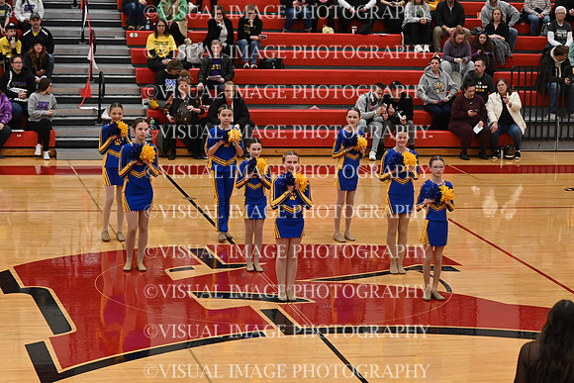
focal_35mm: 105
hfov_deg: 19.5
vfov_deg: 13.0
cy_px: 192
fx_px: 1674
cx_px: 287
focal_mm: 70
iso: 6400
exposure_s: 1/400
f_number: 4
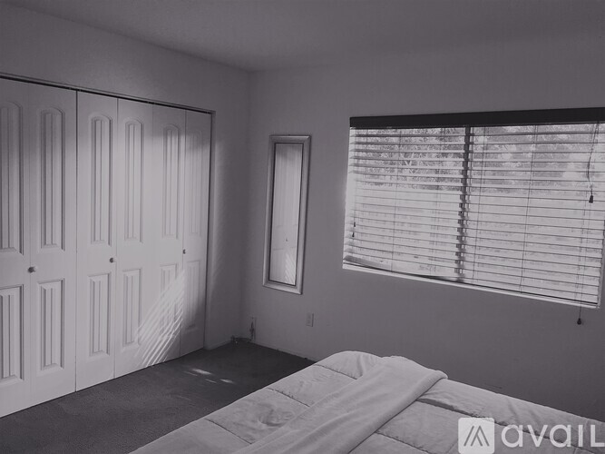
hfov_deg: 61.7
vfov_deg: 48.2
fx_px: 507
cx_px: 302
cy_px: 227
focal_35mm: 29
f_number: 2.2
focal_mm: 4.15
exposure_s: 1/30
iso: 32
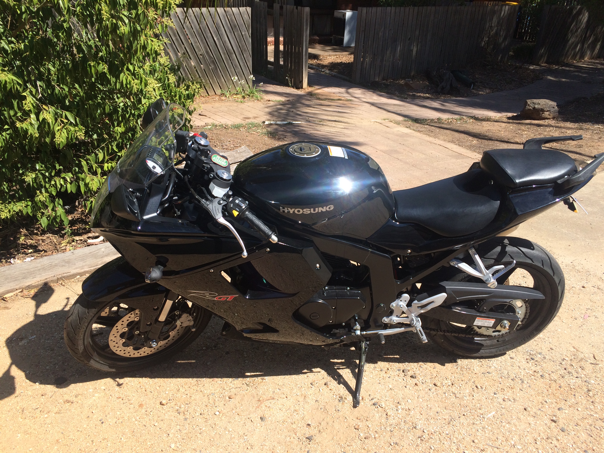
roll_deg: -2.3
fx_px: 506
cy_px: 226
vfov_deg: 48.2
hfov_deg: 61.7
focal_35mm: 29
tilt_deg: -29.0
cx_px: 302
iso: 32
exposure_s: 1/1580
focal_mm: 4.15
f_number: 2.2
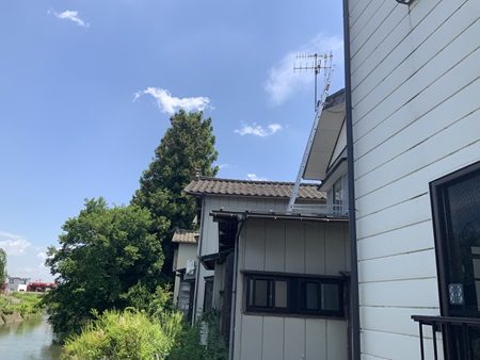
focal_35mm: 29
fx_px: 402
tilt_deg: +18.3
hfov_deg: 61.6
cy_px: 180
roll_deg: -2.8
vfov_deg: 48.3
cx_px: 240
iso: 16
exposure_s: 1/1730
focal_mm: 3
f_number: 1.8
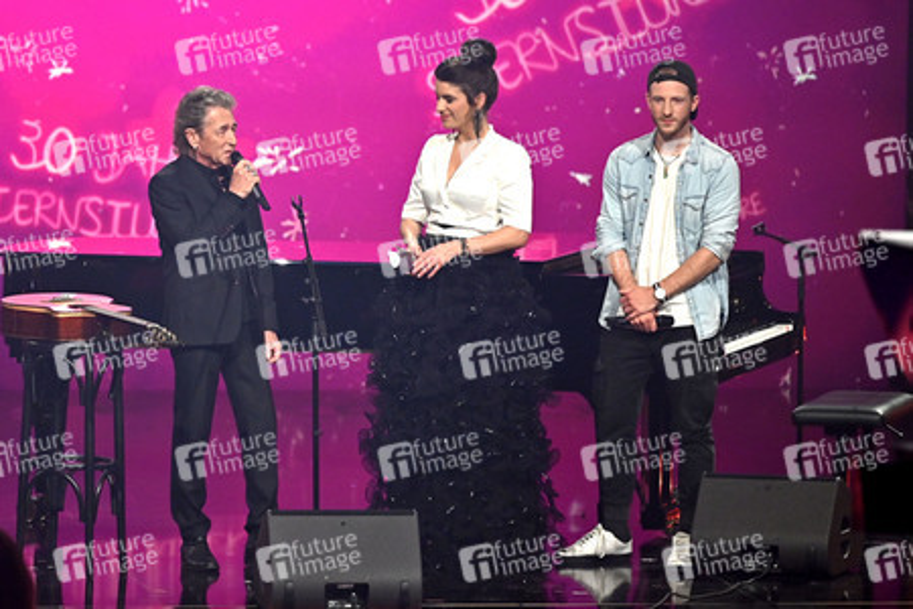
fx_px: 4438
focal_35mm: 175
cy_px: 304
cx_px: 456
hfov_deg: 11.7
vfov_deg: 7.8
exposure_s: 1/400
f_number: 2.8
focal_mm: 175
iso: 1600
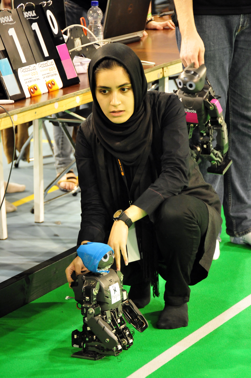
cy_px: 189
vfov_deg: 13.1
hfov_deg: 8.7
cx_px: 126
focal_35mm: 158
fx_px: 1651
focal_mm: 105
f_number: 5.3
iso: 1600
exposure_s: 1/40
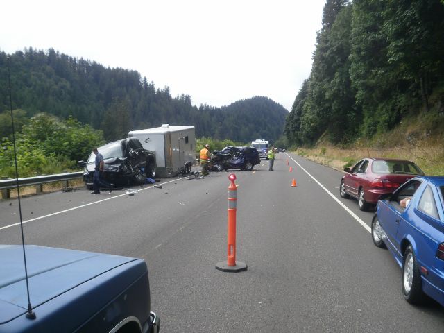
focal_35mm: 31
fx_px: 398
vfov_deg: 45.4
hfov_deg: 58.4
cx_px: 222
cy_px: 166
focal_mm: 5.45
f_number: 8.5
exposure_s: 1/125
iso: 100
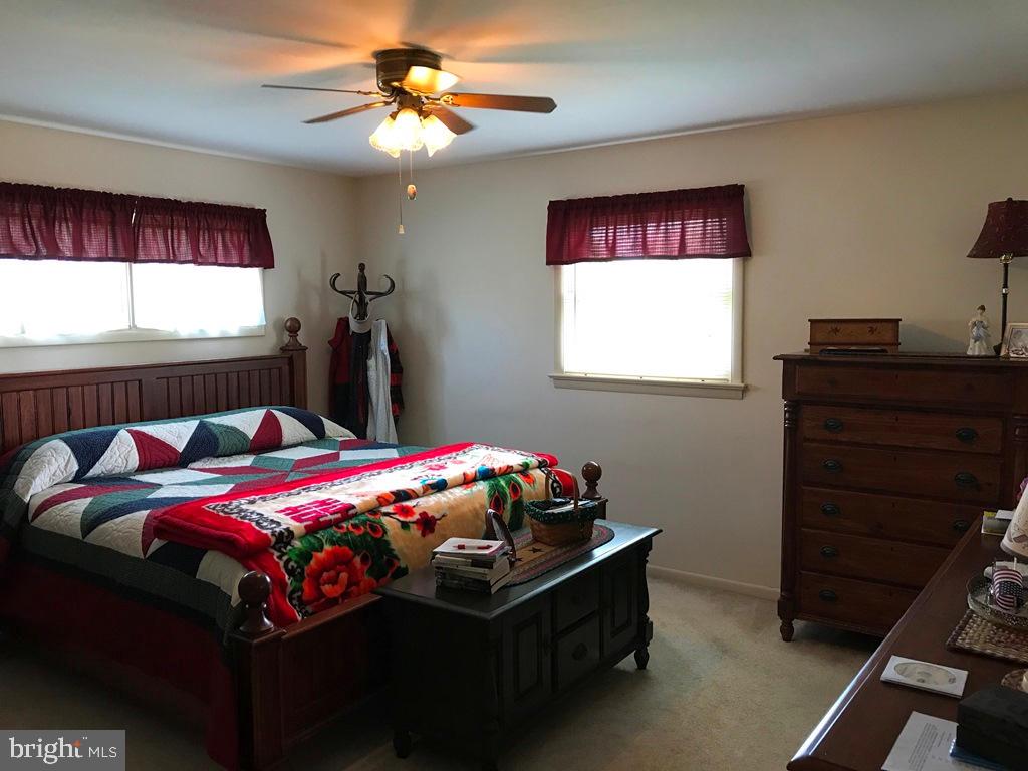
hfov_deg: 63.4
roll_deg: +1.1
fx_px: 832
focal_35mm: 28
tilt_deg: -5.8
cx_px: 514
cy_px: 386
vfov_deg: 49.7
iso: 40
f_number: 1.8
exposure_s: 1/15
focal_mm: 3.99
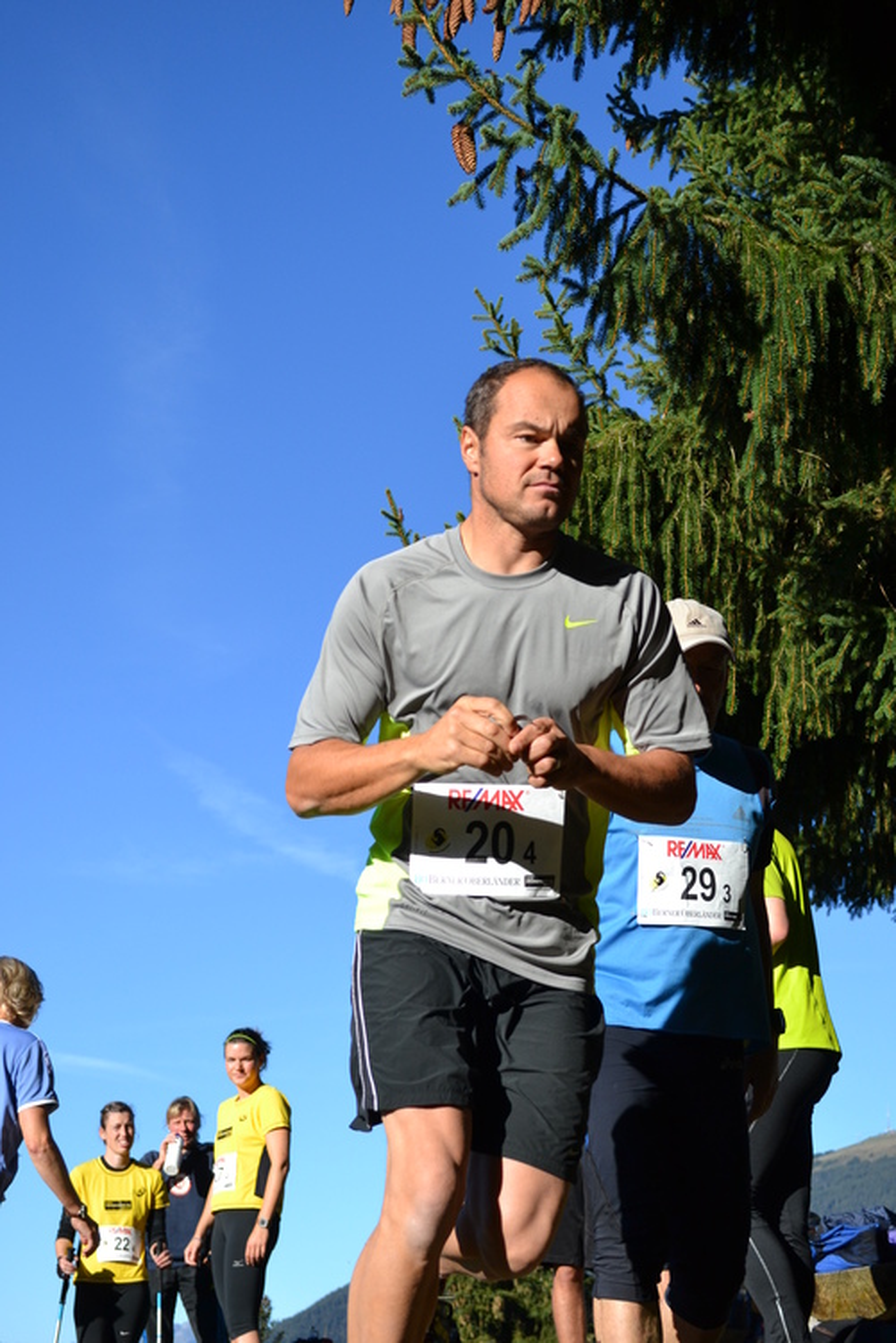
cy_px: 672
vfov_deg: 35.0
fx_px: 2127
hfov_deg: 23.8
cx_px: 448
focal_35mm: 57
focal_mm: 38
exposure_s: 1/1250
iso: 400
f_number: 5.3
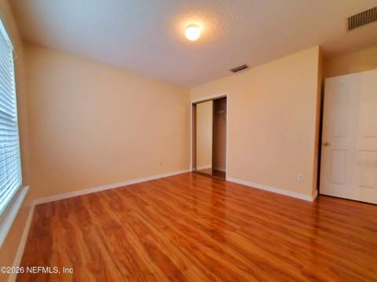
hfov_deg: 106.2
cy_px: 141
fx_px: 141
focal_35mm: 13
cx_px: 188
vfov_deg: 89.8
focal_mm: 1.8
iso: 640
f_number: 2.2
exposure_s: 1/60.2
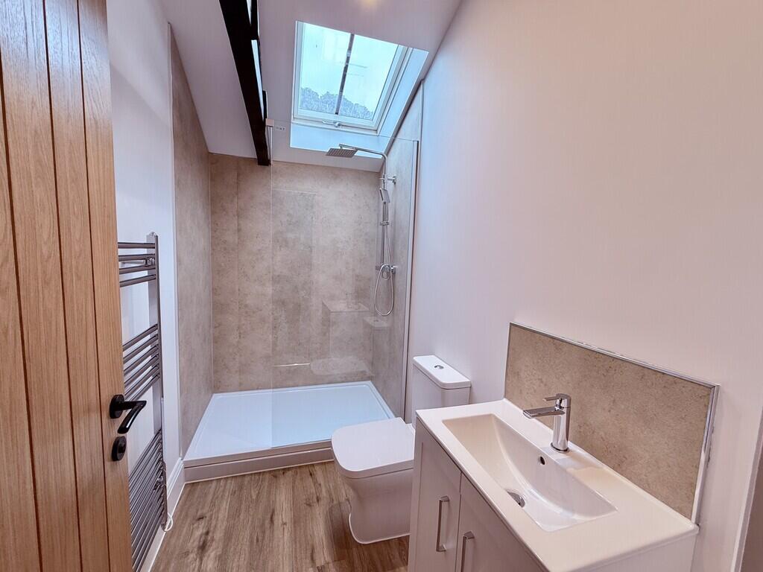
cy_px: 286
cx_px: 382
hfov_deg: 102.1
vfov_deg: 85.7
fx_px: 309
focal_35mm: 14
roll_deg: -0.9
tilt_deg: -5.4
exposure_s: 1/100
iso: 100
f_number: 2.2
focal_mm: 2.22
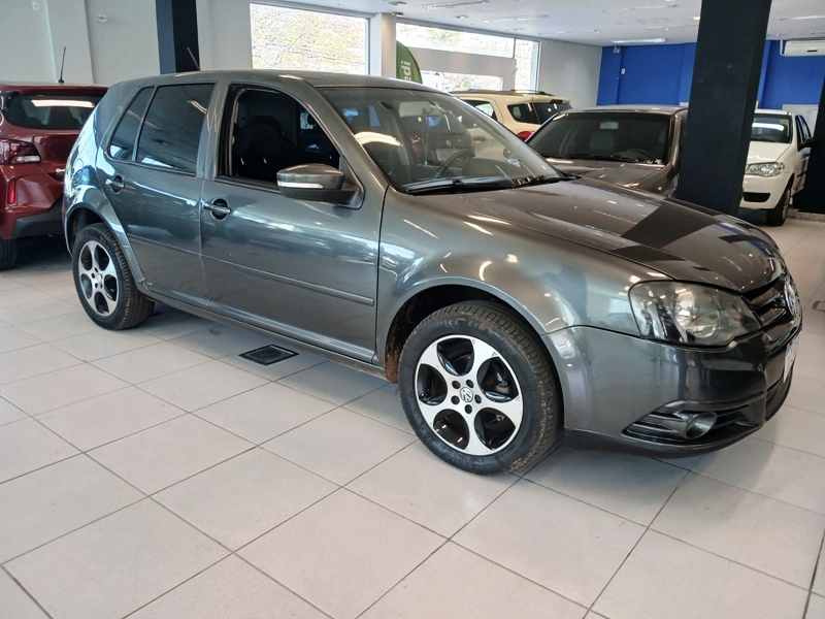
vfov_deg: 53.1
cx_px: 412
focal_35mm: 26
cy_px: 310
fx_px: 620
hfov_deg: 67.3
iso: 80
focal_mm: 3.98
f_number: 1.8
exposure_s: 1/60
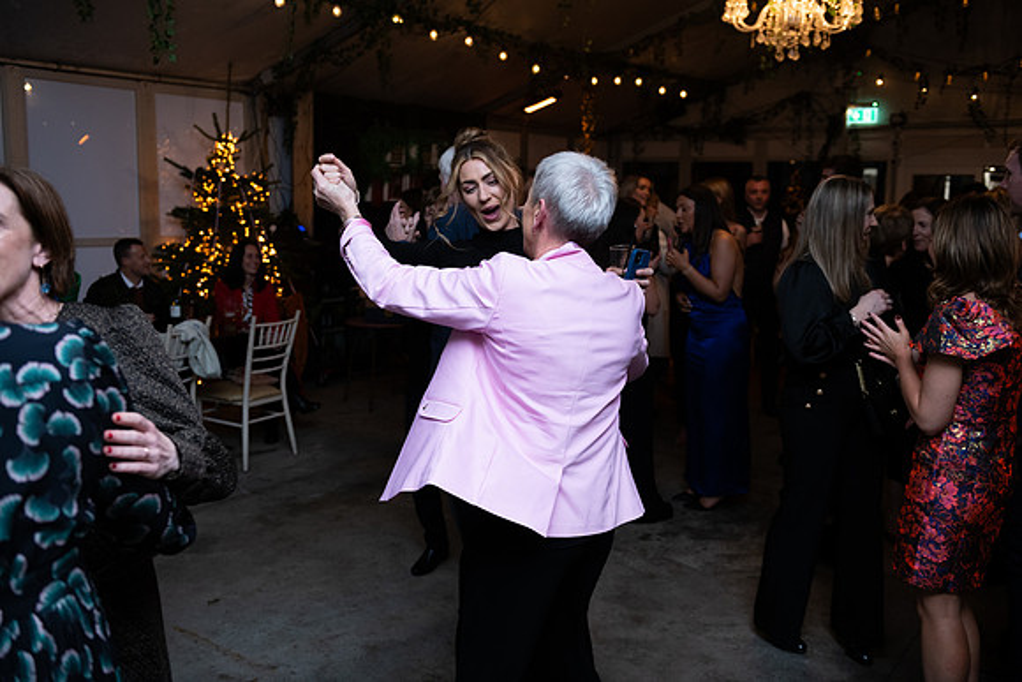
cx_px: 511
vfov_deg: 38.9
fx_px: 965
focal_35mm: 34
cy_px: 341
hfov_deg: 55.8
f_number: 3.5
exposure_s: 1/160
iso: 800
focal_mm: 34
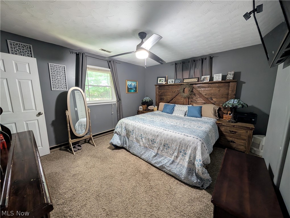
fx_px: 101
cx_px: 145
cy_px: 109
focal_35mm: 12
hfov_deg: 110.5
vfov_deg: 94.6
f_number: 1.7
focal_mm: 2.02
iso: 116
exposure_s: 1/24
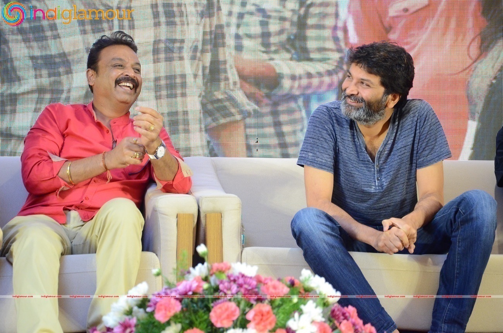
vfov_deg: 11.4
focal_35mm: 120
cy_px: 166
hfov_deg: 17.1
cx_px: 252
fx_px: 1673
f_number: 5.6
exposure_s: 1/80
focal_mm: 80
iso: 2500
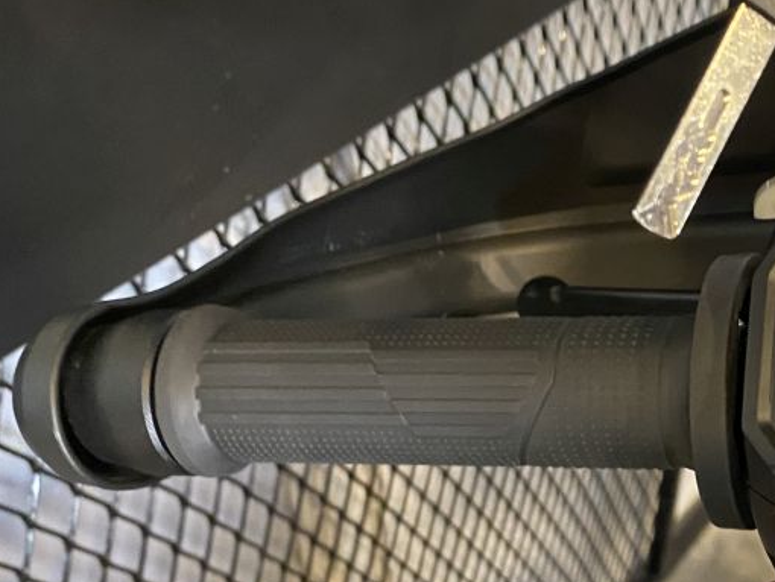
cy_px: 428
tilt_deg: -45.0
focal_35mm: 54
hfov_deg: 33.8
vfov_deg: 26.7
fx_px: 1210
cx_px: 681
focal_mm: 4.25
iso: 640
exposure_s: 1/25
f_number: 1.8
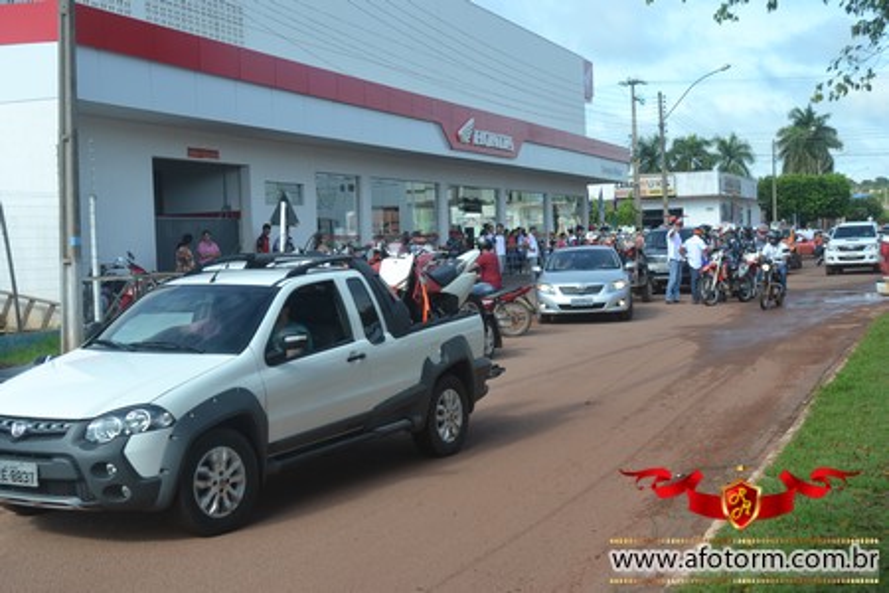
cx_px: 444
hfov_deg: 41.1
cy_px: 296
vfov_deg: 28.1
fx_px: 1185
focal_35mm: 48
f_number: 7.1
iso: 100
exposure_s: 1/200
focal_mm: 32
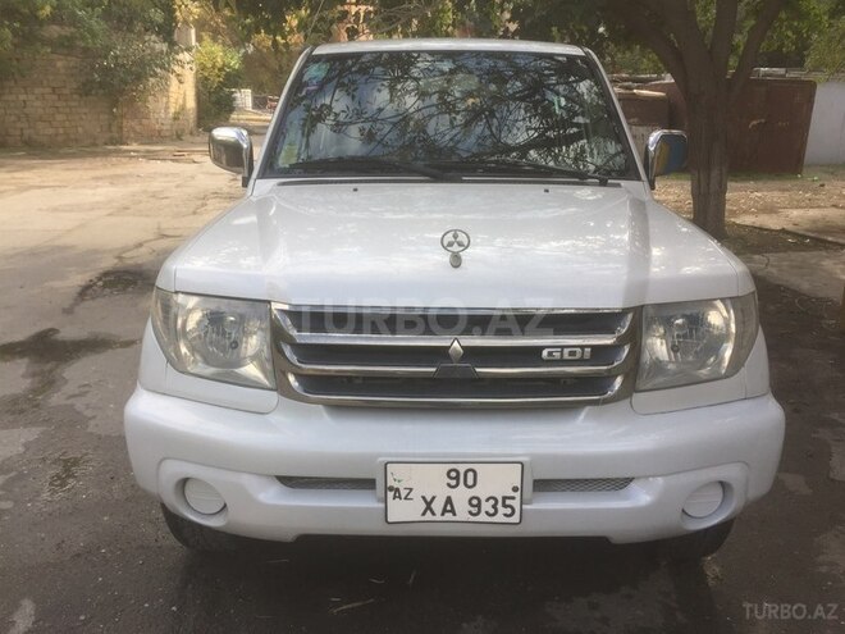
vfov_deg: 48.2
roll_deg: +0.2
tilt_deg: -12.3
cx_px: 422
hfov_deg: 61.7
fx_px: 708
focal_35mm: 29
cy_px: 317
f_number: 2.2
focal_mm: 4.15
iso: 32
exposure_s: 1/557
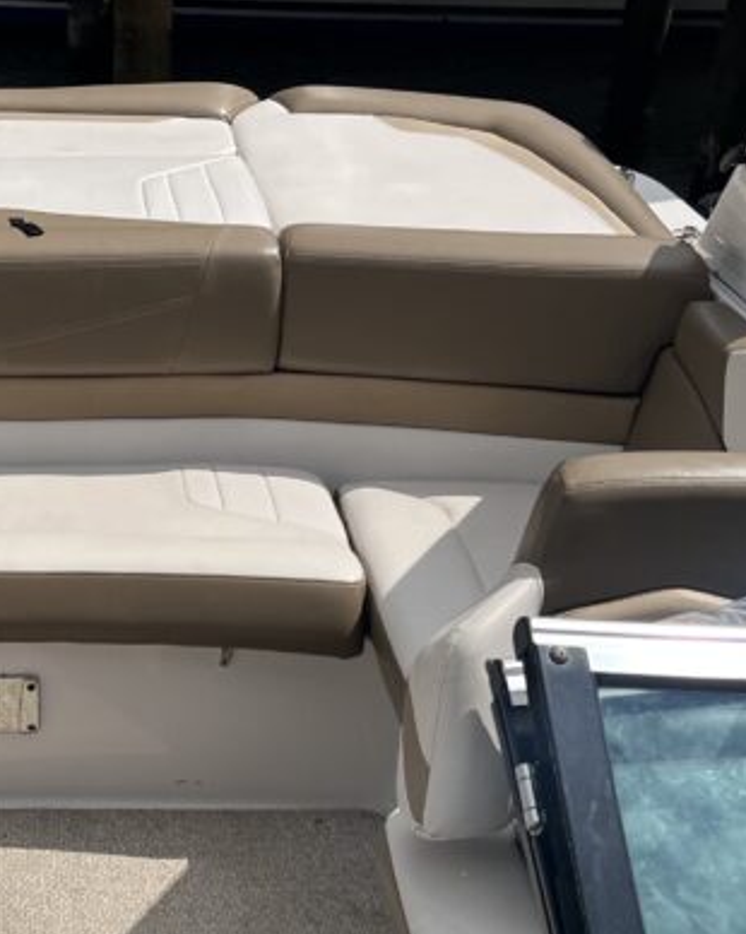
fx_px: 1851
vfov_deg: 27.4
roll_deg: +0.8
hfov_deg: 21.5
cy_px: 818
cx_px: -89
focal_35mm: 67
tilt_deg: -34.7
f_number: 1.6
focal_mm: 5.1
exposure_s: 1/7874
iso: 50
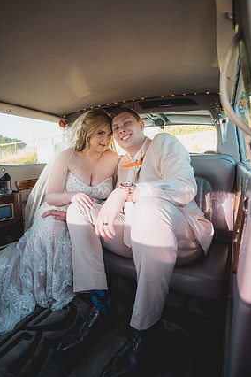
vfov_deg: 86.9
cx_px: 124
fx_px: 199
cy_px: 188
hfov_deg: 64.6
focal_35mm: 19
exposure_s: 1/40
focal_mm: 18
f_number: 2.8
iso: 125
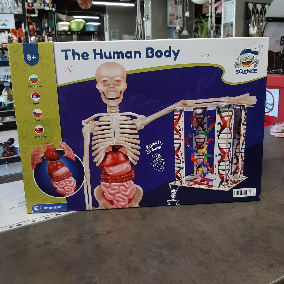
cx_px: 143
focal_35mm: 31
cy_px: 121
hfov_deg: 52.5
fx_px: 288
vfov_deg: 52.3
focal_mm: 3.93
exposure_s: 1/50
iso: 50
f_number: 1.7
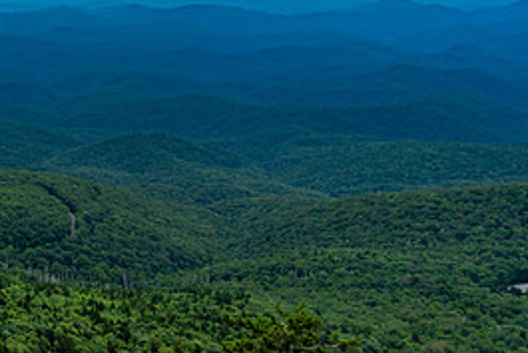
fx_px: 1027
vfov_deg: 19.4
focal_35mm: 70
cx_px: 72
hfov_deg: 27.9
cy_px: 91
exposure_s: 1/1250
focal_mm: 20
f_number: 4.5
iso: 200
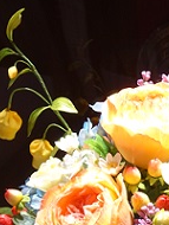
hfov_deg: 15.8
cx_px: 187
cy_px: 256
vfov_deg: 20.4
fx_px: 591
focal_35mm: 91
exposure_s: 1/40
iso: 80
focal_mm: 5.26
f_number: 4
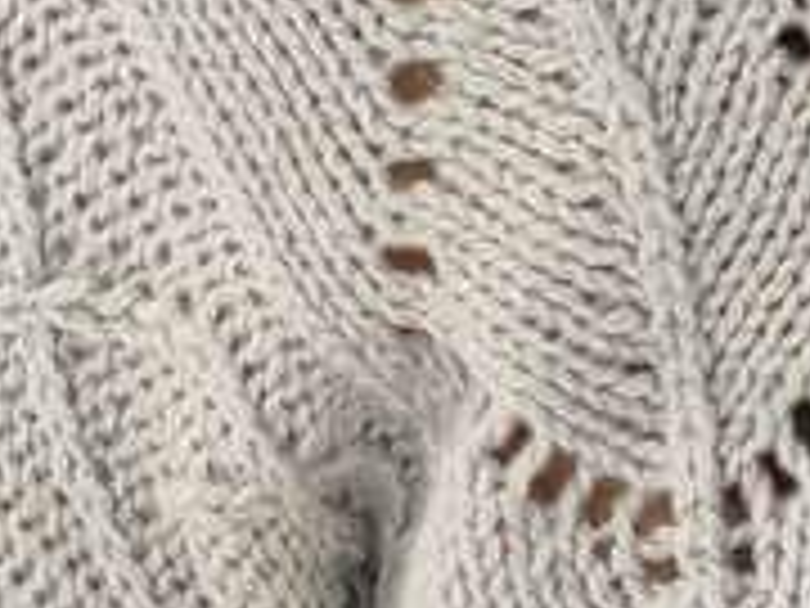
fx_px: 5382
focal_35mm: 230
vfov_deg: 6.3
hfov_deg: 8.3
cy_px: 1031
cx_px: 1400
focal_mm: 8.16
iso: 100
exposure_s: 1/1320
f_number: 2
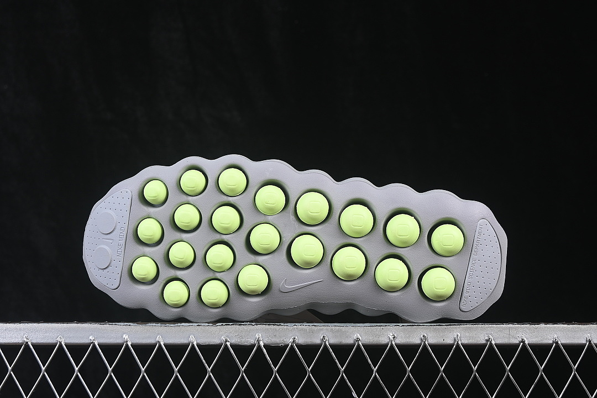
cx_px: 298
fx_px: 1244
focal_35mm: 75
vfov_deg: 18.2
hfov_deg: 27.0
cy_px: 199
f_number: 8
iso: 160
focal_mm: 50
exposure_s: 1/80
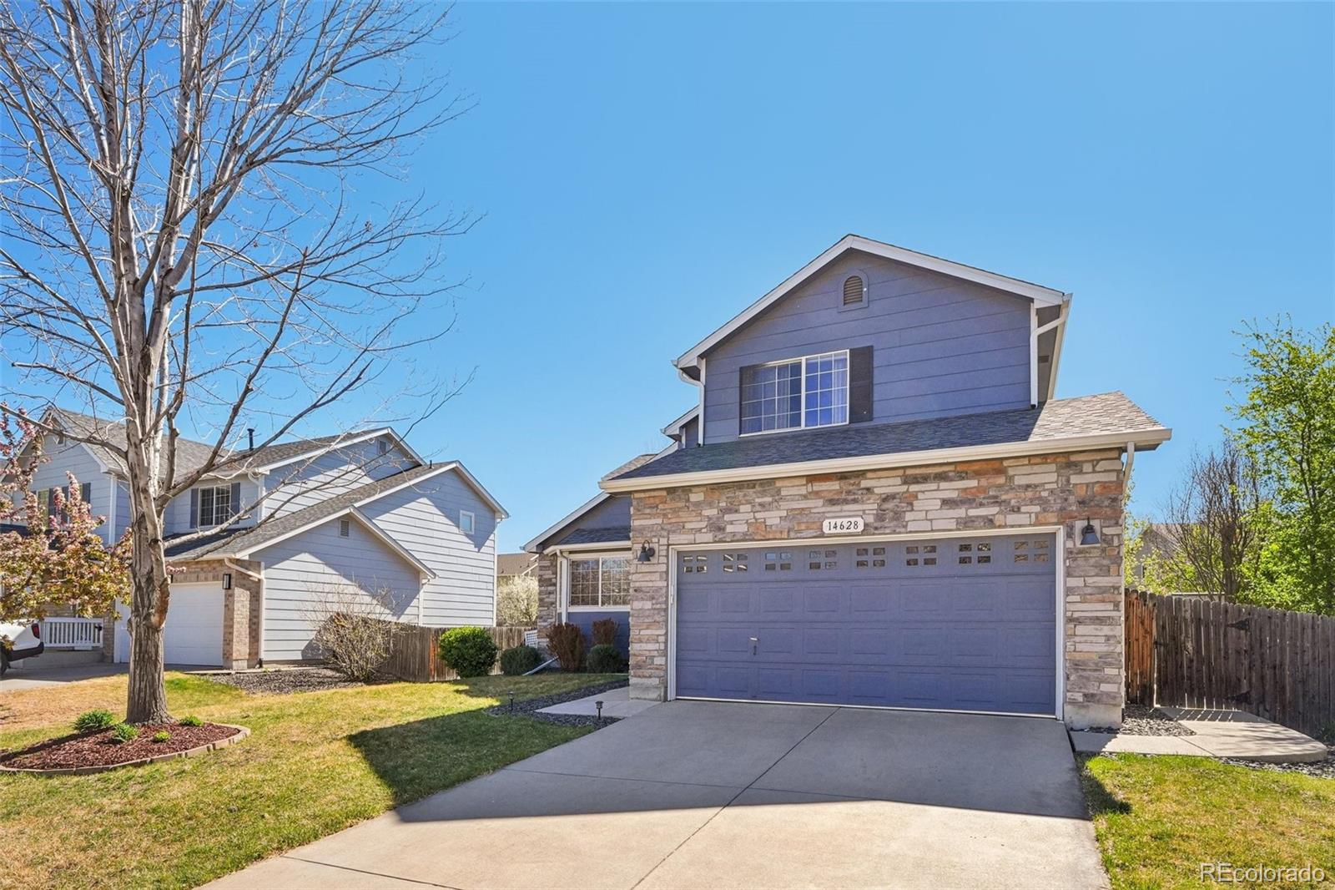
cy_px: 445
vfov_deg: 68.7
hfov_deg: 91.5
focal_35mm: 18
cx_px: 668
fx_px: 651
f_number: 8
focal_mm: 11.7
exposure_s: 1/800
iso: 800
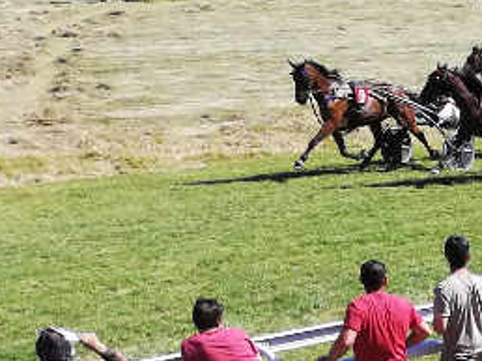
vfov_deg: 11.9
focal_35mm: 121
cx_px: 887
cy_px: 462
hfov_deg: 14.3
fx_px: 1683
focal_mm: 3.8
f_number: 2.2
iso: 50
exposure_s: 1/612
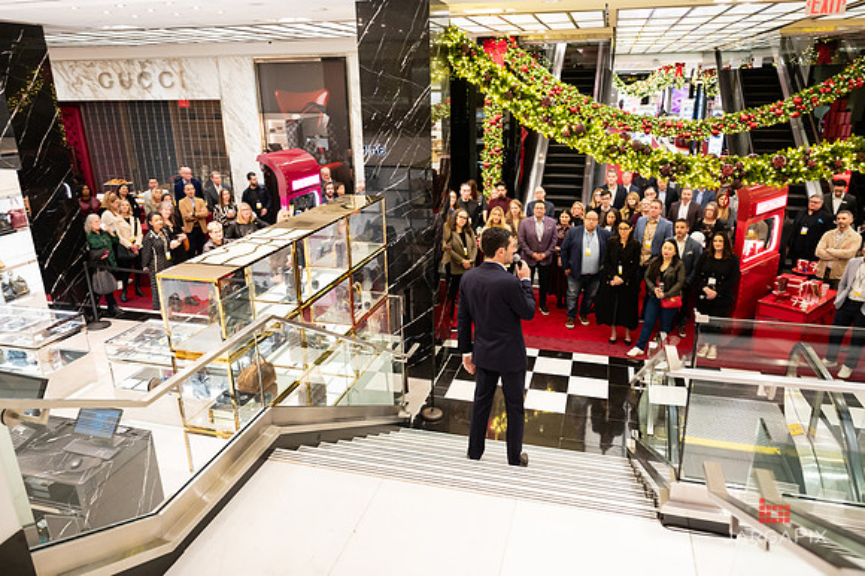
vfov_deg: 51.3
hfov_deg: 71.7
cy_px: 288
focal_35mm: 25
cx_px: 432
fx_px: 599
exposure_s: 1/160
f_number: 3.2
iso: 1250
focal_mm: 24
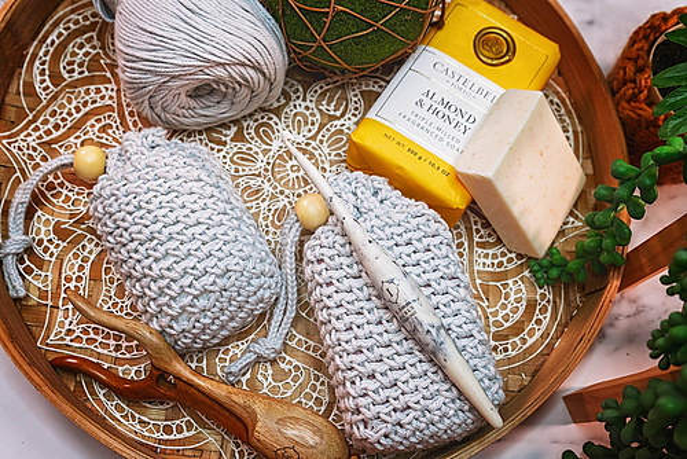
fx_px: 668
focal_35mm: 35
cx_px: 344
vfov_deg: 37.9
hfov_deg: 54.4
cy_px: 230
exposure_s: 1/125
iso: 800
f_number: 7.1
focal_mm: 35
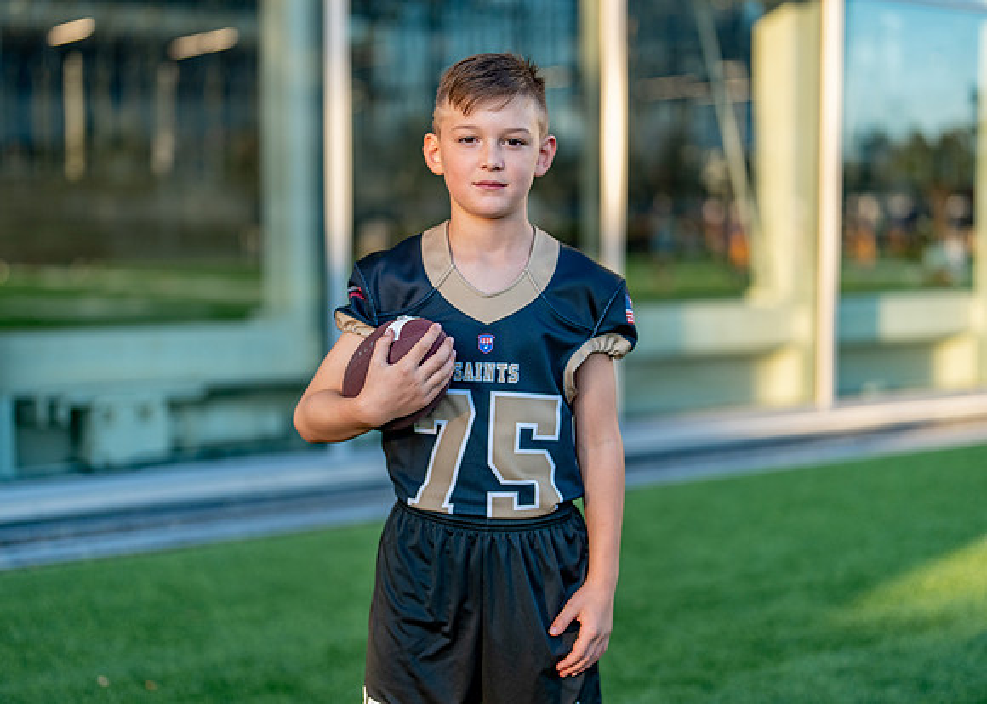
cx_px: 484
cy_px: 346
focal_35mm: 57
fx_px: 1598
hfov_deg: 34.3
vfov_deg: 24.9
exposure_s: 1/1600
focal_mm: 50
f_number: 1.2
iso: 200
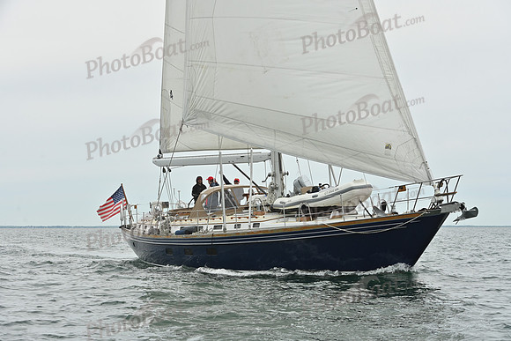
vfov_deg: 19.5
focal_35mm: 70
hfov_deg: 28.8
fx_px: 994
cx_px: 256
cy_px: 170
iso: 320
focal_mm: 70
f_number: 7.1
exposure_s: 1/1250
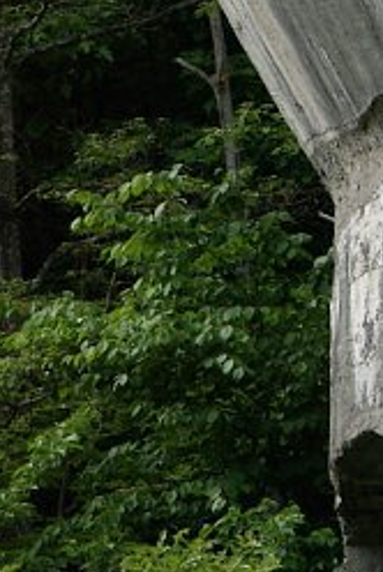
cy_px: 72
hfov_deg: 2.1
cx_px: 533
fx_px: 10614
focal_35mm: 667
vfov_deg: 3.1
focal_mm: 138
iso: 400
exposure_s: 1/400
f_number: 9
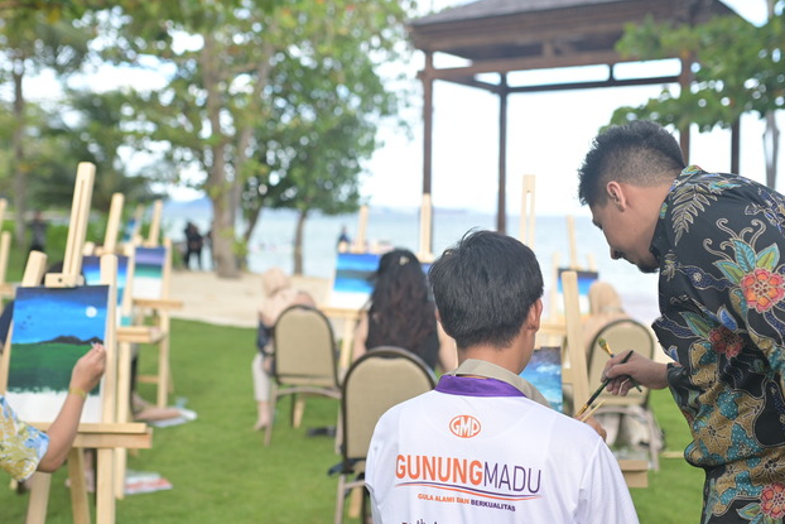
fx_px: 981
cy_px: 232
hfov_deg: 43.6
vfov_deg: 29.9
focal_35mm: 45
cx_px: 375
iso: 320
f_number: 2.2
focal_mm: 35
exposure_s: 1/1250
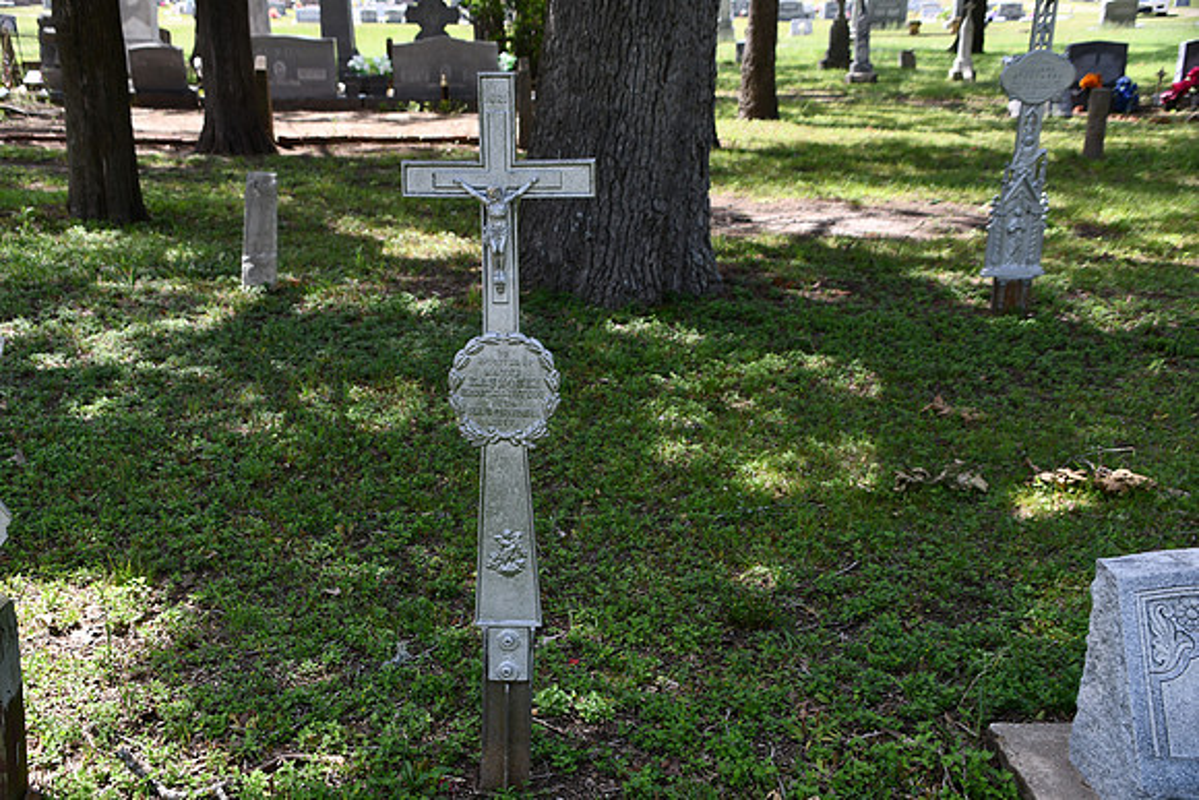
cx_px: 600
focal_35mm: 42
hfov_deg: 46.4
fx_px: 1399
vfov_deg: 31.9
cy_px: 400
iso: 200
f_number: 7.1
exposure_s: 1/250
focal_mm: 28
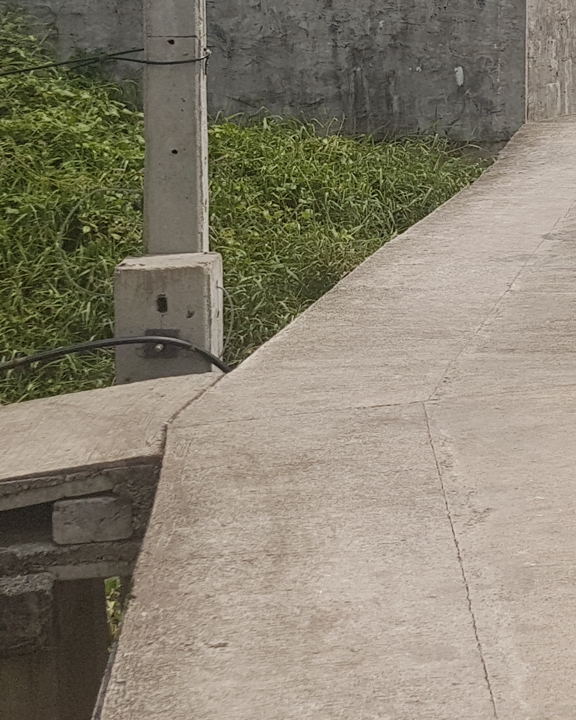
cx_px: 1128
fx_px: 1705
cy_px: 22
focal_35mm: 80
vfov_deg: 23.0
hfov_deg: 15.5
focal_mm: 4.2
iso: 40
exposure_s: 1/2872
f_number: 1.7
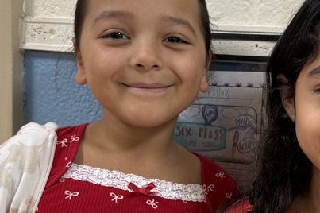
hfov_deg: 31.6
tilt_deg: -8.1
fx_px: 551
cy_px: 147
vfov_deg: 21.8
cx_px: 253
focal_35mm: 62
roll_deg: -2.7
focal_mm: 6.76
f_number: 1.78
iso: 160
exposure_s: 1/60
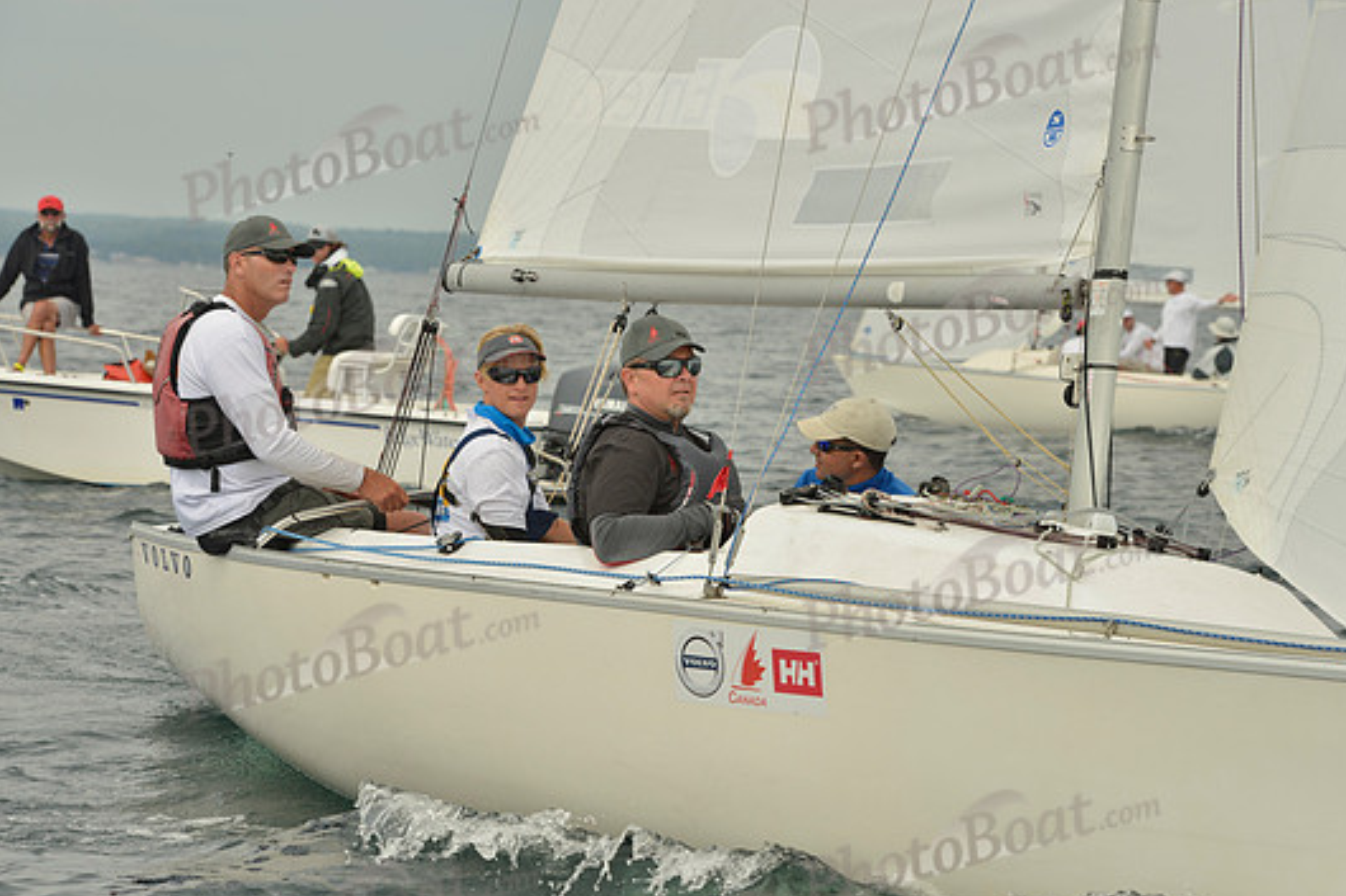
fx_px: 4747
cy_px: 489
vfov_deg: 10.8
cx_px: 673
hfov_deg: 16.1
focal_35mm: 127
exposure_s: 1/800
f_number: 8
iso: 200
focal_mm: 116
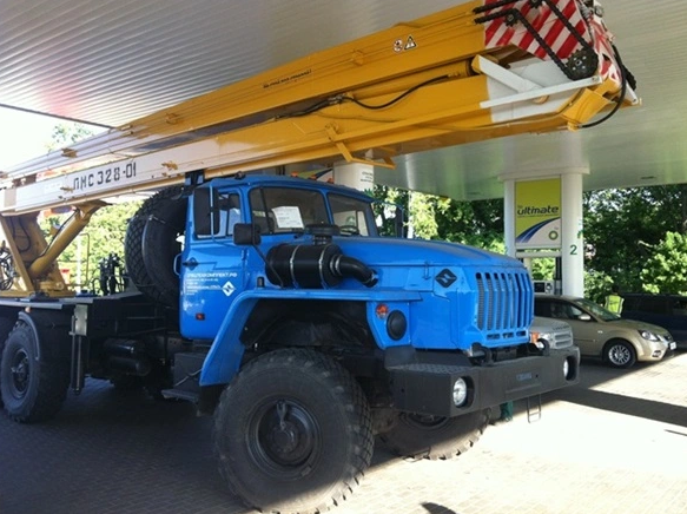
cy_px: 255
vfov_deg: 39.6
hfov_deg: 51.4
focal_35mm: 36
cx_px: 338
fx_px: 714
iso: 80
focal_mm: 3.85
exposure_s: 1/148
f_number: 2.8
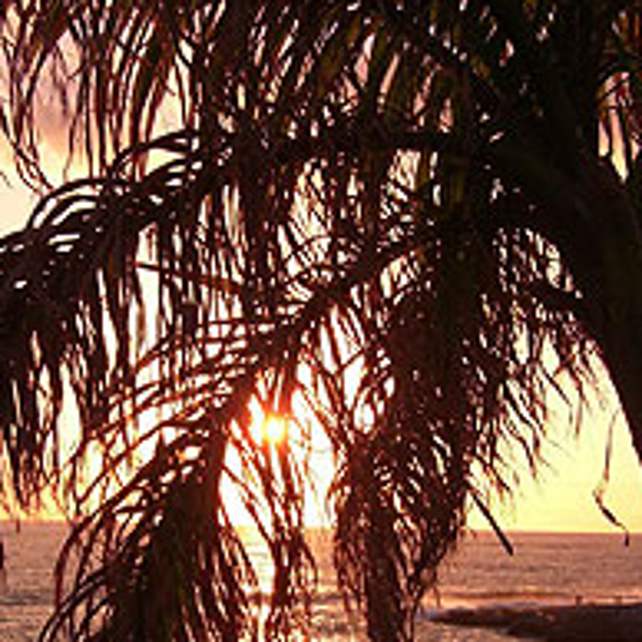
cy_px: 463
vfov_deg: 22.0
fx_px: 1637
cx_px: 235
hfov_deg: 22.1
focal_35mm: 78
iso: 80
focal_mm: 7.9
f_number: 4
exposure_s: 1/500
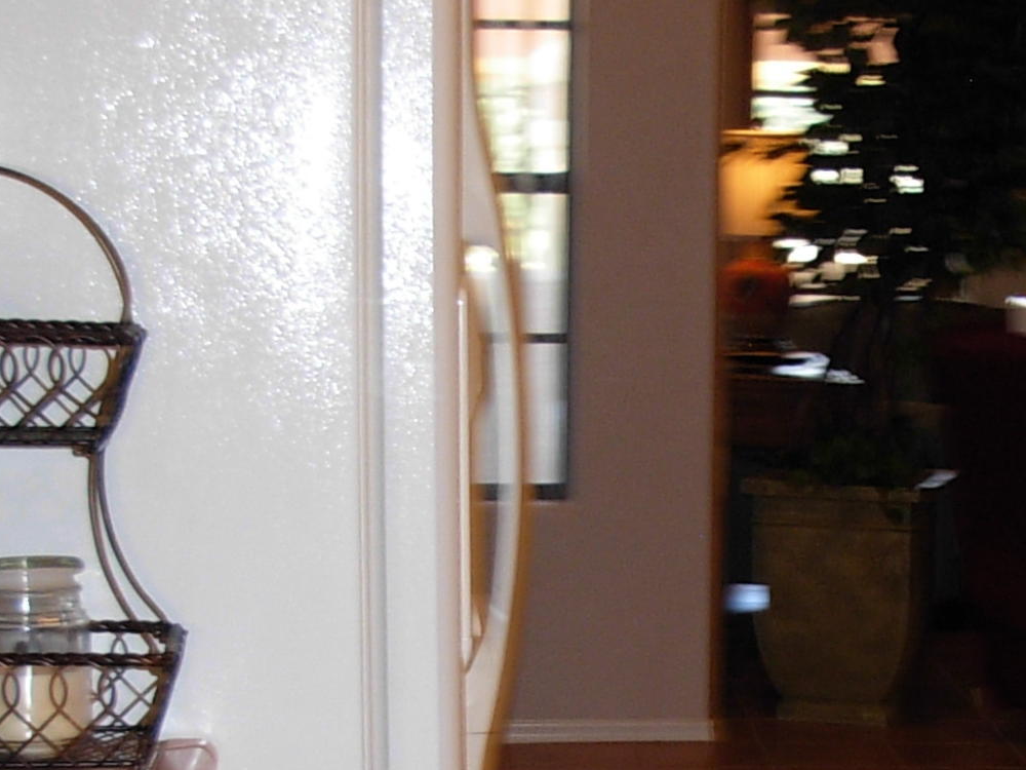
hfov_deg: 17.0
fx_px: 3379
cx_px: 924
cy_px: 679
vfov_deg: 12.9
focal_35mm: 114
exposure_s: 1/25.3
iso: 89
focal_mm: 6.3
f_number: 2.9
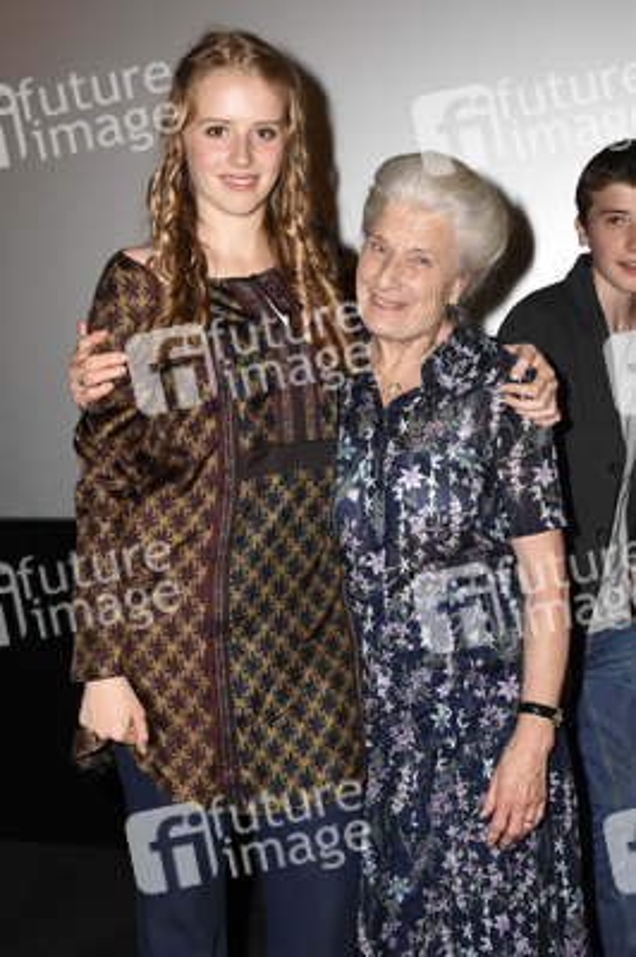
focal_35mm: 34
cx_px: 318
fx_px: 916
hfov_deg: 38.3
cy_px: 478
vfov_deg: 55.1
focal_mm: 23
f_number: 5.6
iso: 1600
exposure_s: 1/125
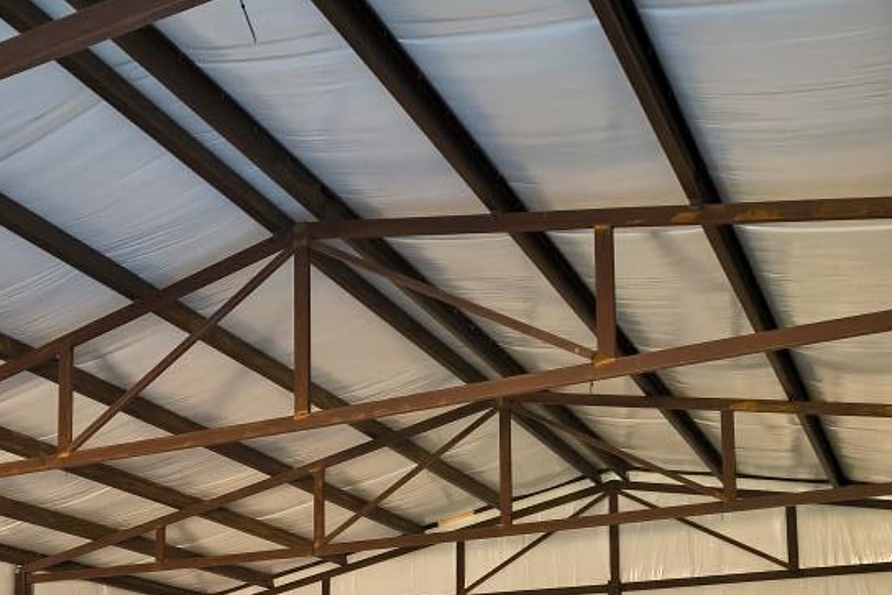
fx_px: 1214
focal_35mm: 49
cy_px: 630
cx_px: 286
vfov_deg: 25.8
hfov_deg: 39.8
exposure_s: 1/30
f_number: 1.7
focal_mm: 4.68
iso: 1595
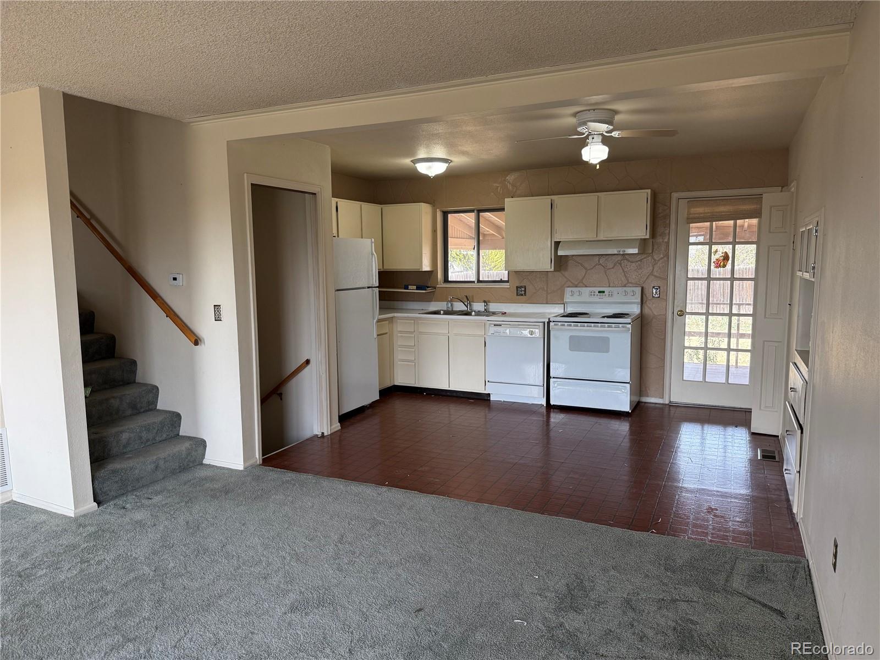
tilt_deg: -7.1
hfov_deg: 71.6
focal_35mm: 24
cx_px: 440
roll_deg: +0.8
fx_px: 610
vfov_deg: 56.8
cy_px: 330
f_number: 1.78
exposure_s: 1/229
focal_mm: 6.76
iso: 160
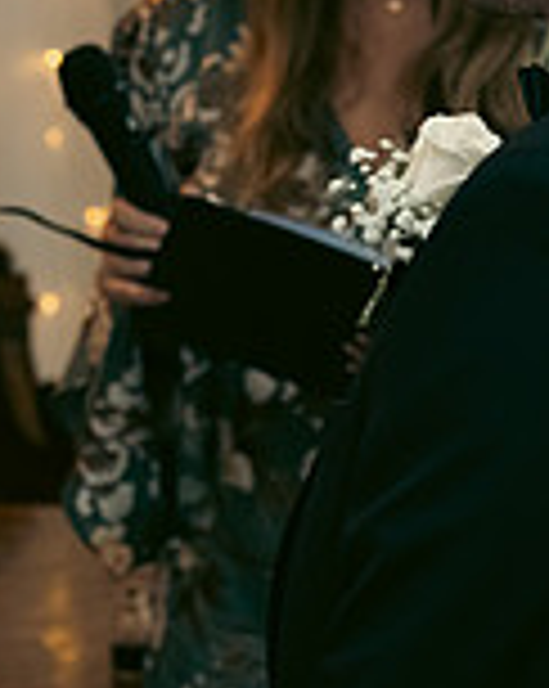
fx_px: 3480
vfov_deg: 11.3
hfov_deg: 9.0
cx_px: 261
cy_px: 128
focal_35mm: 171
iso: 1250
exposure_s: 1/160
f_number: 3.5
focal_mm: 48
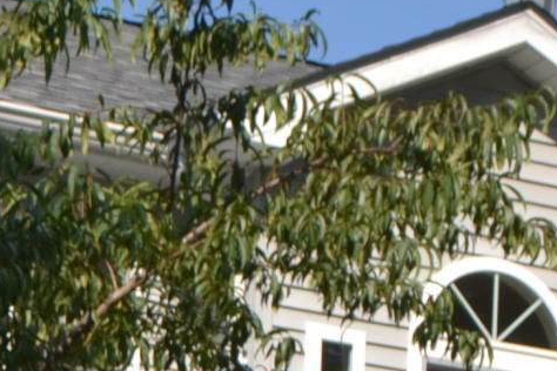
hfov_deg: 7.7
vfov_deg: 5.0
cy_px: 1010
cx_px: 662
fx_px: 4115
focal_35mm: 266
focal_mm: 28
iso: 100
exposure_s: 1/200
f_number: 6.3
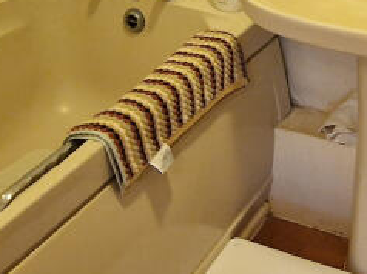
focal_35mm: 56
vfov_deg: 24.2
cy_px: -35
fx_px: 593
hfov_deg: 31.3
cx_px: 384
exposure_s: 1/33
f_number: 2.2
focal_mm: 2.2
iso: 640
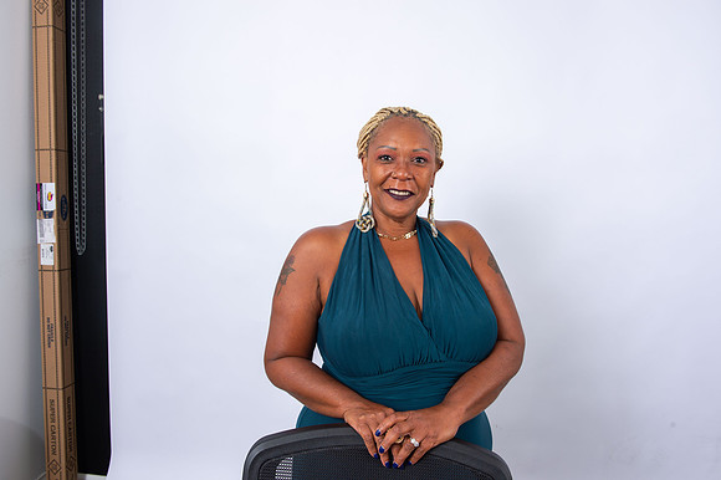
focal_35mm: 29
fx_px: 580
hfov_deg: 63.7
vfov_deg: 44.9
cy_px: 240
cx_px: 360
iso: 100
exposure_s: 1/200
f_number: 8
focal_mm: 29
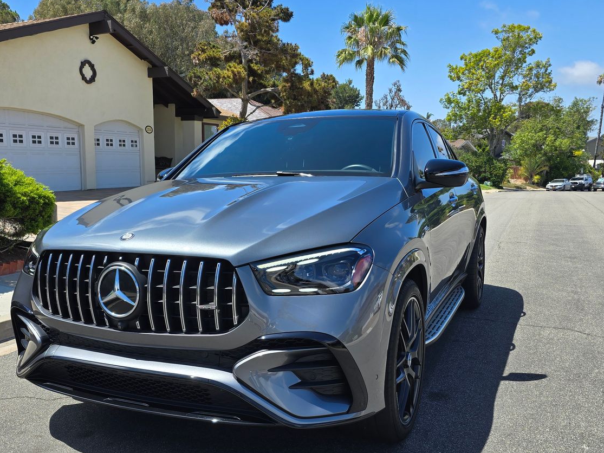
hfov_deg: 55.1
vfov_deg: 42.5
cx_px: 258
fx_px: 576
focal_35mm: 33
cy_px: 295
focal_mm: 6.3
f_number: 1.7
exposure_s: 1/512
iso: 12
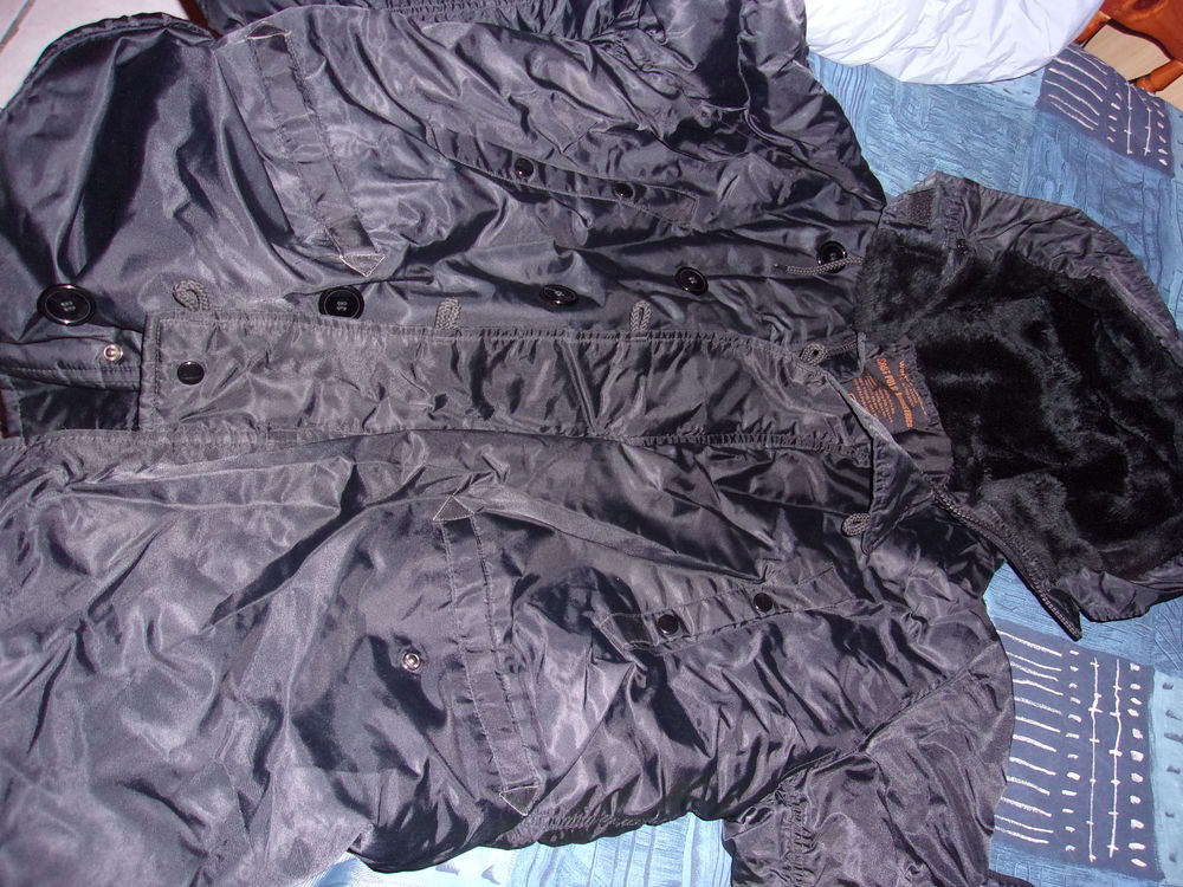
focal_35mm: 27
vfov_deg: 51.4
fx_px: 923
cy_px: 444
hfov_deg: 65.3
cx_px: 592
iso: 200
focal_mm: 4.9
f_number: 3
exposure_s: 1/34
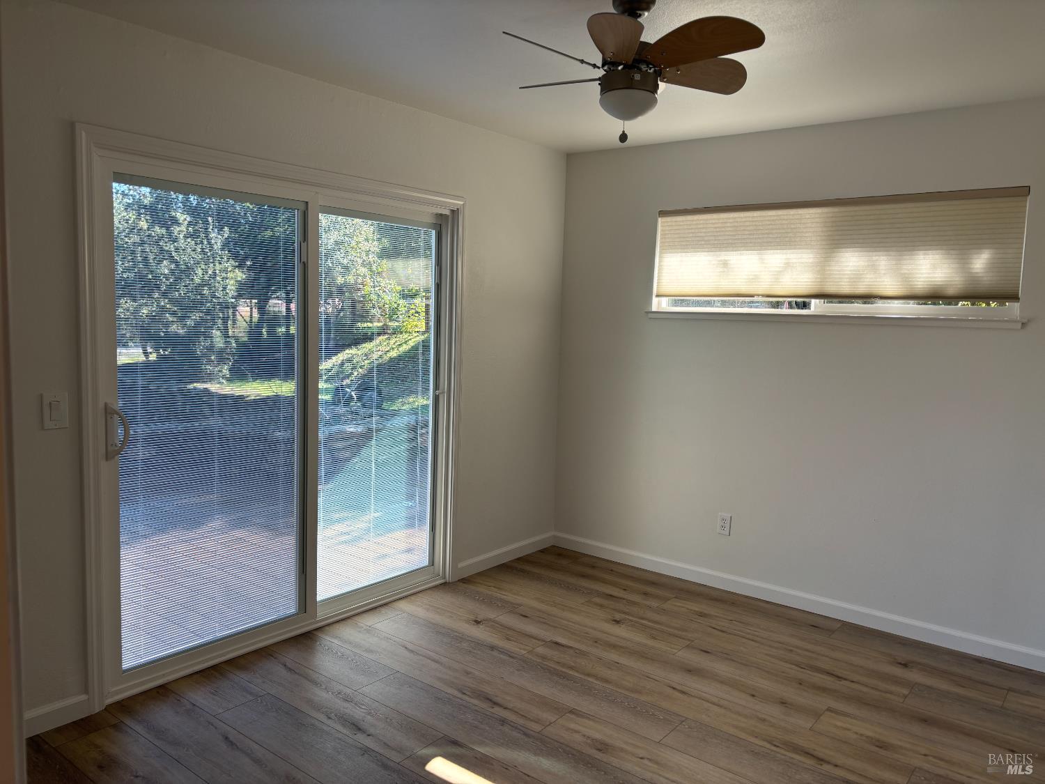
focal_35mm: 26
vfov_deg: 53.1
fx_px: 785
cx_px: 522
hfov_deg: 67.3
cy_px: 392
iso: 40
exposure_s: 1/120
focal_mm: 5.96
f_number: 1.6
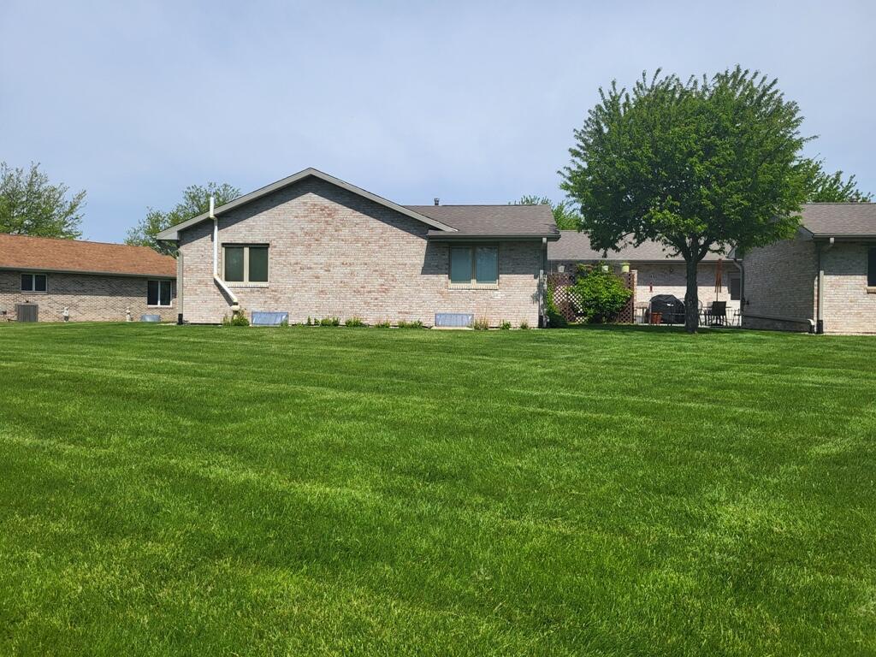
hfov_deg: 67.3
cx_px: 438
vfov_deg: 53.1
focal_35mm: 26
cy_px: 328
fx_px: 658
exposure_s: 1/4222
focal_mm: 5.4
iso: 40
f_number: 1.8
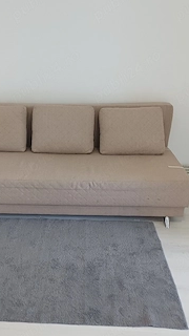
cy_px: 171
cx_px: 66
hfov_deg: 34.4
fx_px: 303
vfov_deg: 58.0
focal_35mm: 34
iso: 320
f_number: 1.8
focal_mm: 4.65
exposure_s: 1/50
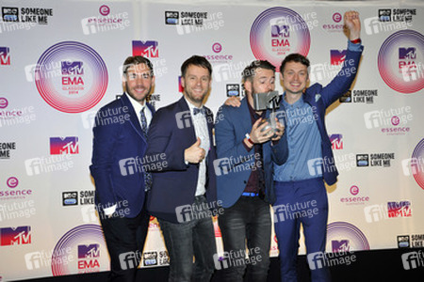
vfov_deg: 24.6
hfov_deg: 36.2
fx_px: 648
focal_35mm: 55
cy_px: 141
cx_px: 212
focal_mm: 55
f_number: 7.1
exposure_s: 1/250
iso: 800
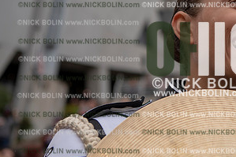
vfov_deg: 14.1
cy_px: 60
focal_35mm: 97
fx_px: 636
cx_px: 202
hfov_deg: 20.7
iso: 250
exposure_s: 1/800
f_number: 3.5
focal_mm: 50
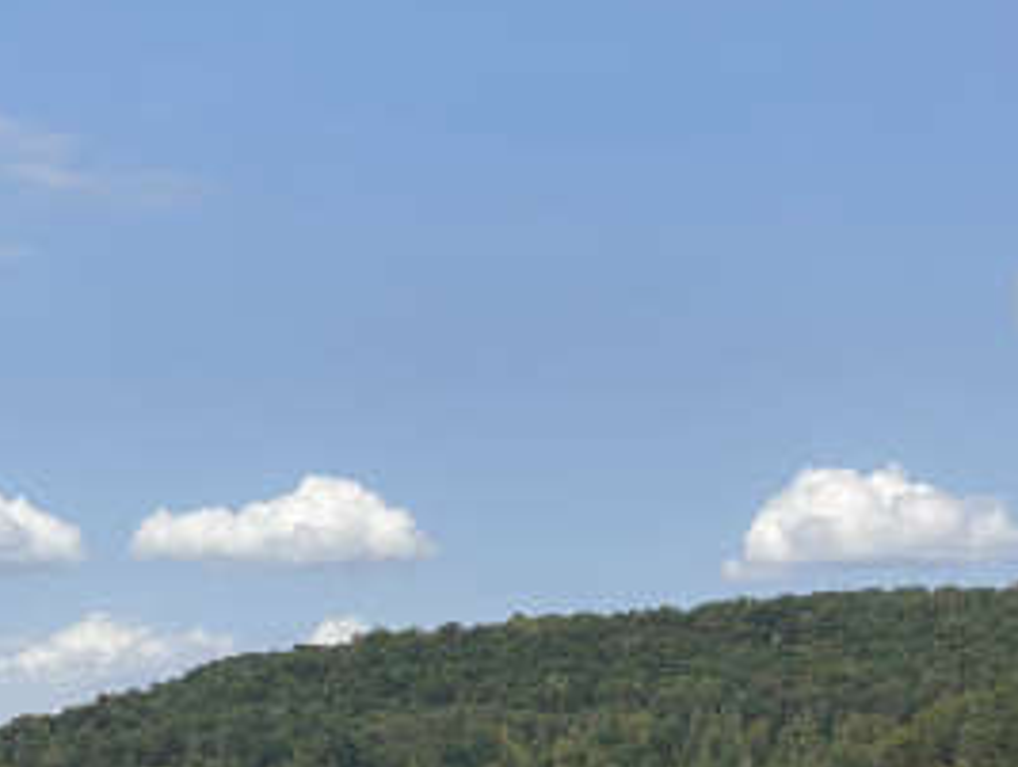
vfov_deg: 10.5
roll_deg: -0.3
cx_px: 202
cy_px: 828
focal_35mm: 140
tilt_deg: +4.8
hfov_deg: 14.0
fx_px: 4123
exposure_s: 1/1916
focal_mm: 6
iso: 20
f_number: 2
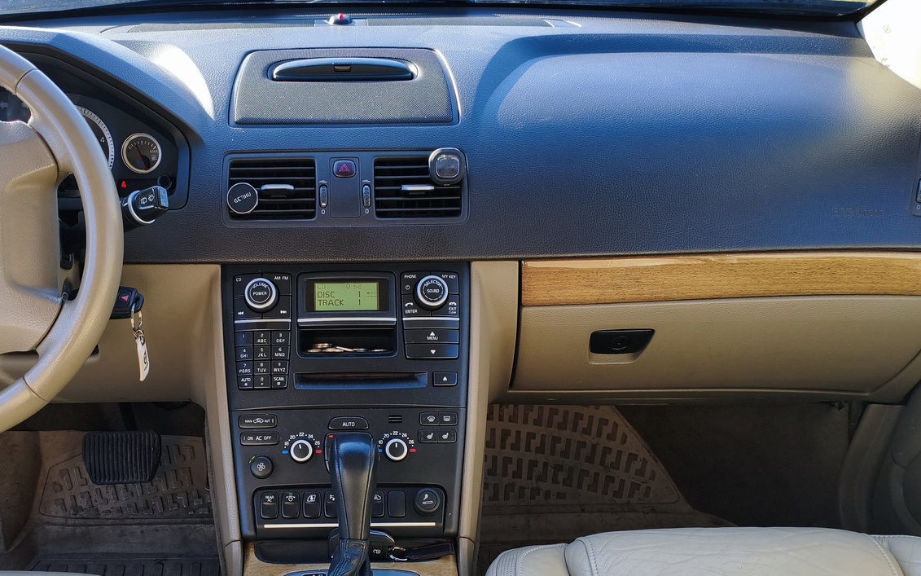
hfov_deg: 49.9
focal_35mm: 39
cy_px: 385
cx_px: 346
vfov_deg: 32.5
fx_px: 979
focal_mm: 4.94
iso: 80
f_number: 1.5
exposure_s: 1/654
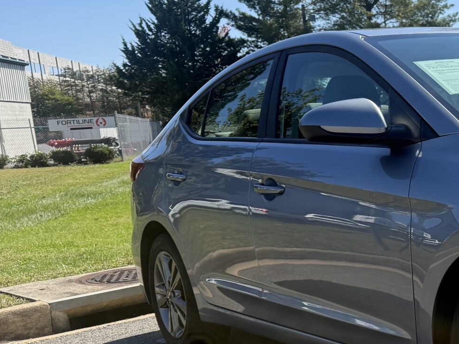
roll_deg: +2.6
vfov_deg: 23.0
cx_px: 560
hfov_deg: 26.9
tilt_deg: -10.1
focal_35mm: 63
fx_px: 835
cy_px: 270
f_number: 1.78
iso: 100
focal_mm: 6.76
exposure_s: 1/4673
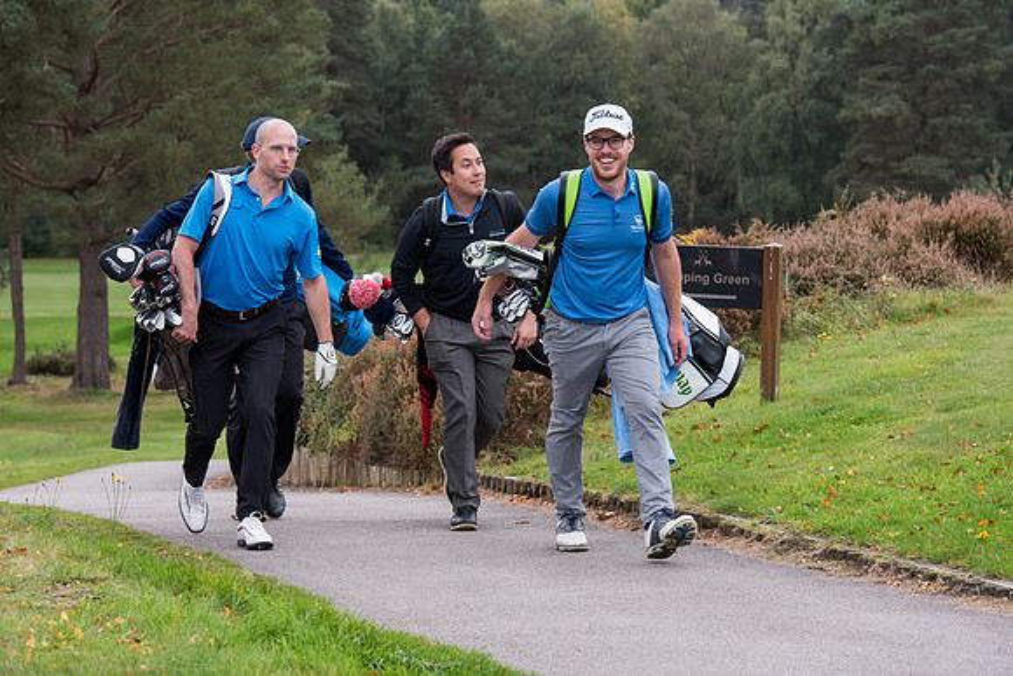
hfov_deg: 17.6
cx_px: 506
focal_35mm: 116
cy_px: 338
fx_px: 3265
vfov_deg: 11.8
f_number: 8
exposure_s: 1/640
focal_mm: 116
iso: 800
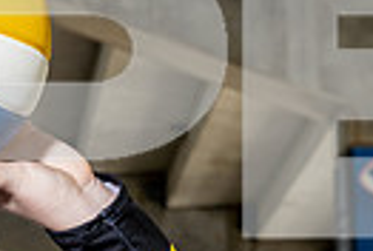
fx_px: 2617
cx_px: -145
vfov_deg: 5.4
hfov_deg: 8.0
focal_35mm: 252
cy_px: 435
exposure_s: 1/125
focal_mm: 57
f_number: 8
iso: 100
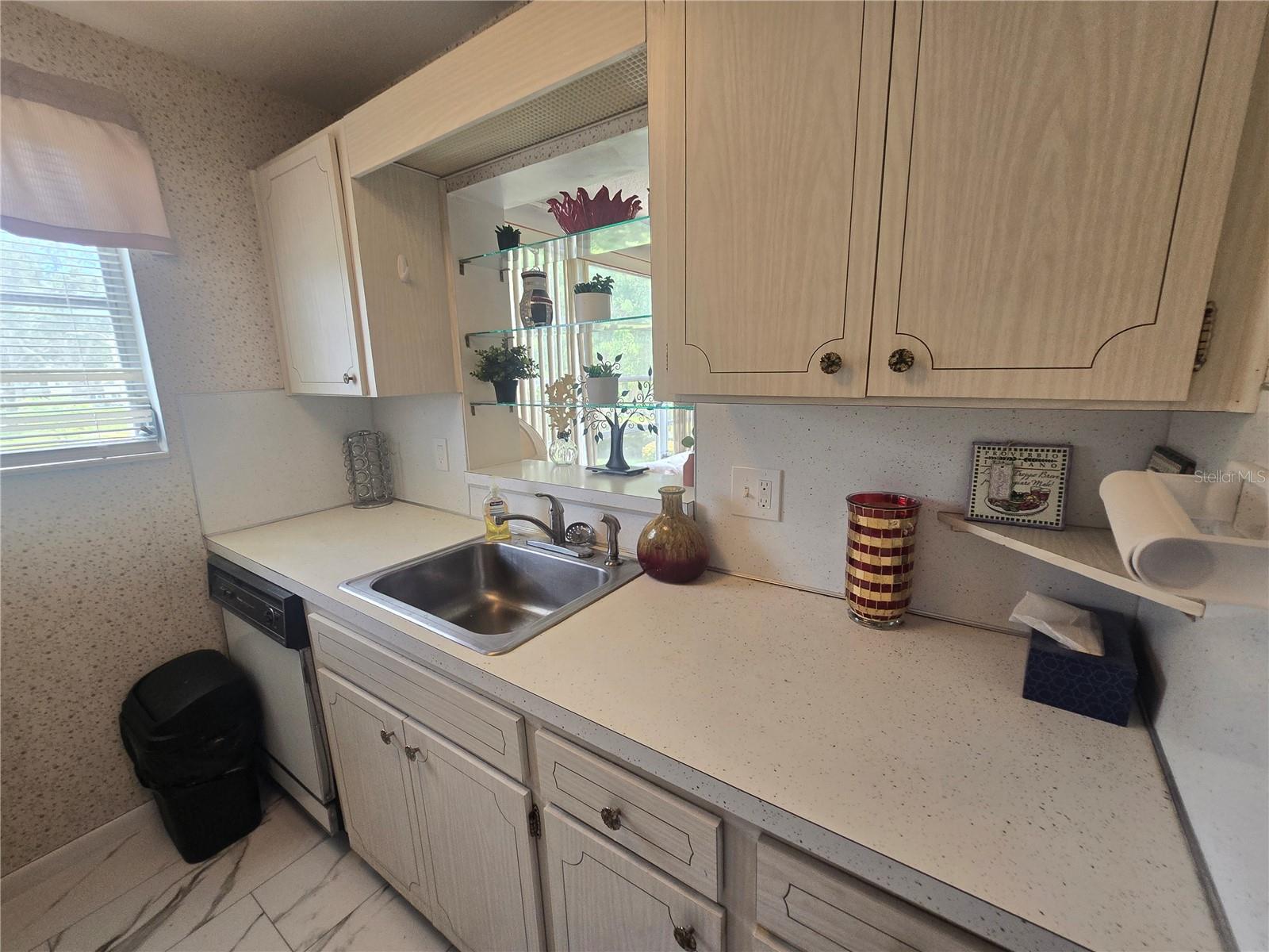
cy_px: 476
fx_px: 477
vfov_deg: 89.9
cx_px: 634
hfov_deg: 106.2
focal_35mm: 13
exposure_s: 1/60
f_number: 2.2
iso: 100
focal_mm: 2.2
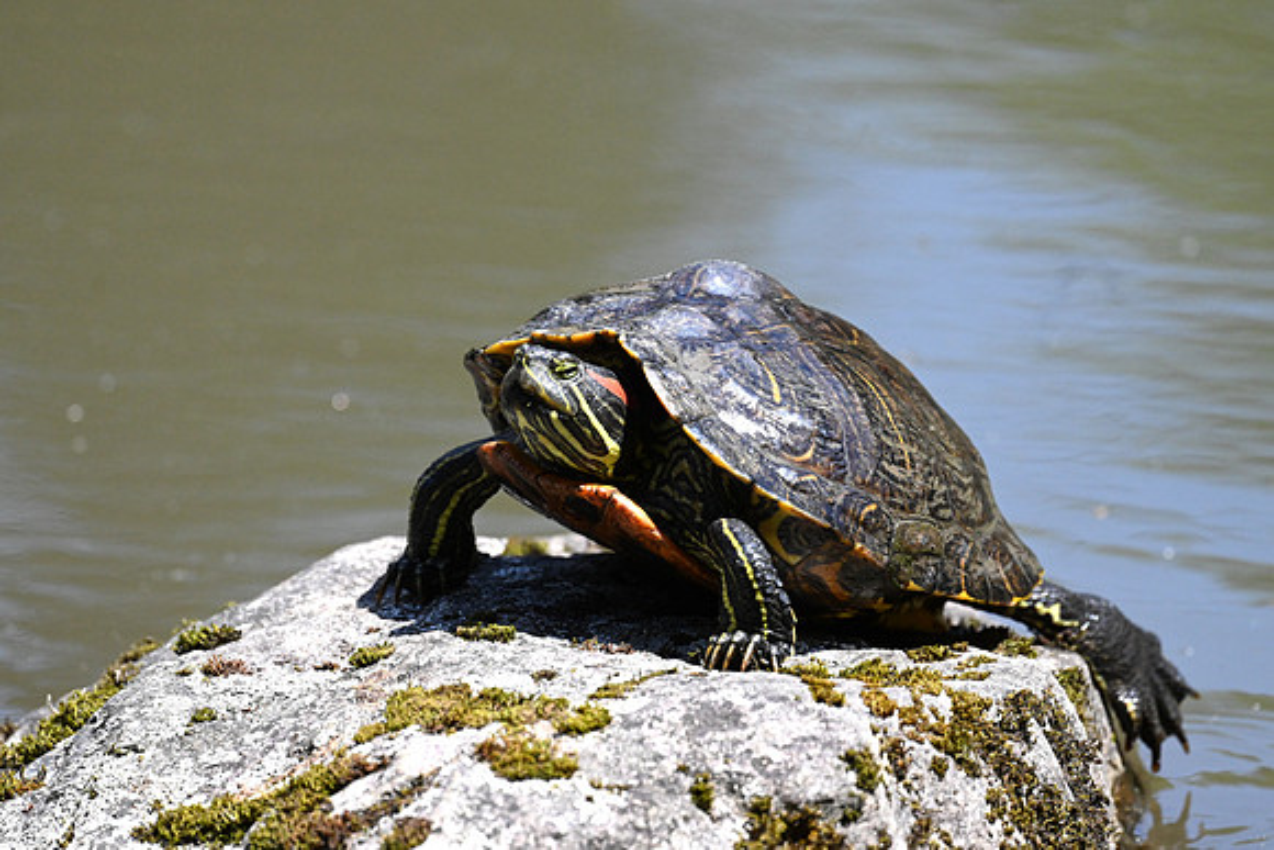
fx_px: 21237
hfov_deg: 3.4
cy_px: 425
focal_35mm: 600
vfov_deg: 2.3
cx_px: 637
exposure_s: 1/3200
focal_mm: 600
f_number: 6.3
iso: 1600
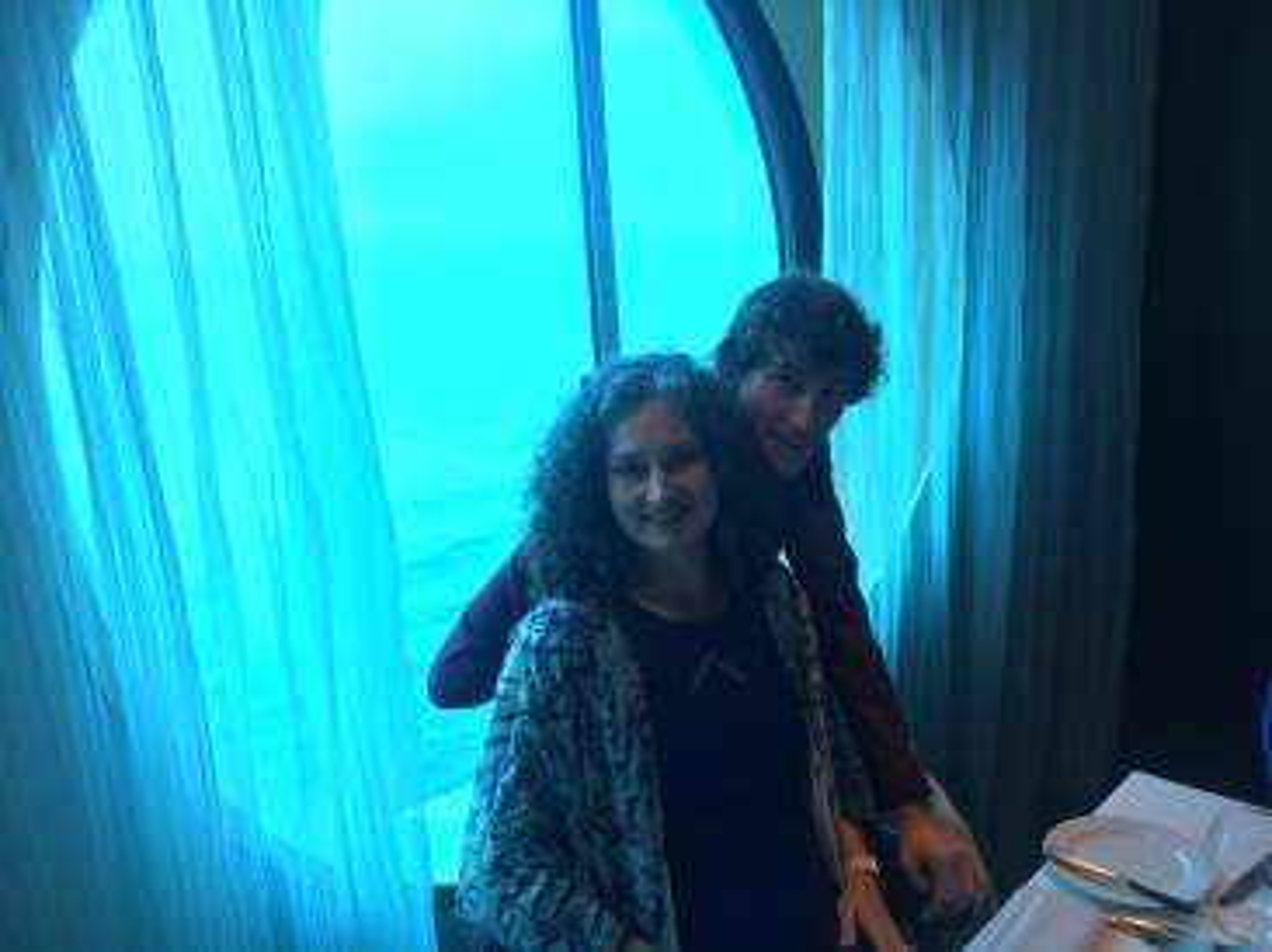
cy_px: 476
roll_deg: +3.8
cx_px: 636
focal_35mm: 29
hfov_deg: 61.7
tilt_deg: -12.8
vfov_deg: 48.2
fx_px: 1065
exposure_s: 1/60
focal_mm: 4.15
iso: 25
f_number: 2.2
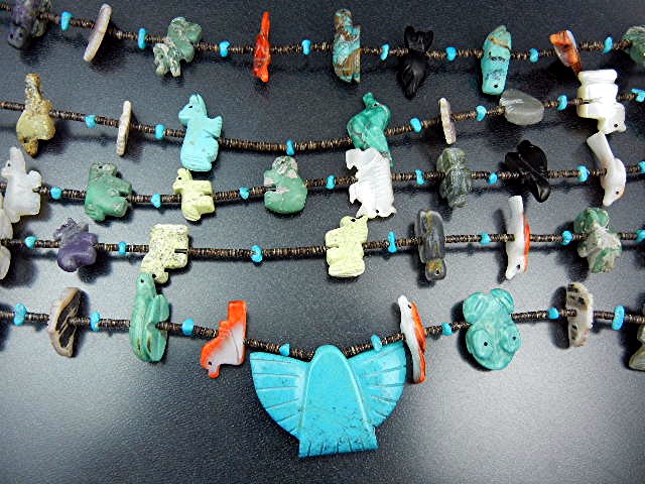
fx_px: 634
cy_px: 242
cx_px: 322
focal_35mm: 34
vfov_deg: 41.8
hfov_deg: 54.0
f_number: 3.6
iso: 400
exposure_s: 1/33.8
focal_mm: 6.2
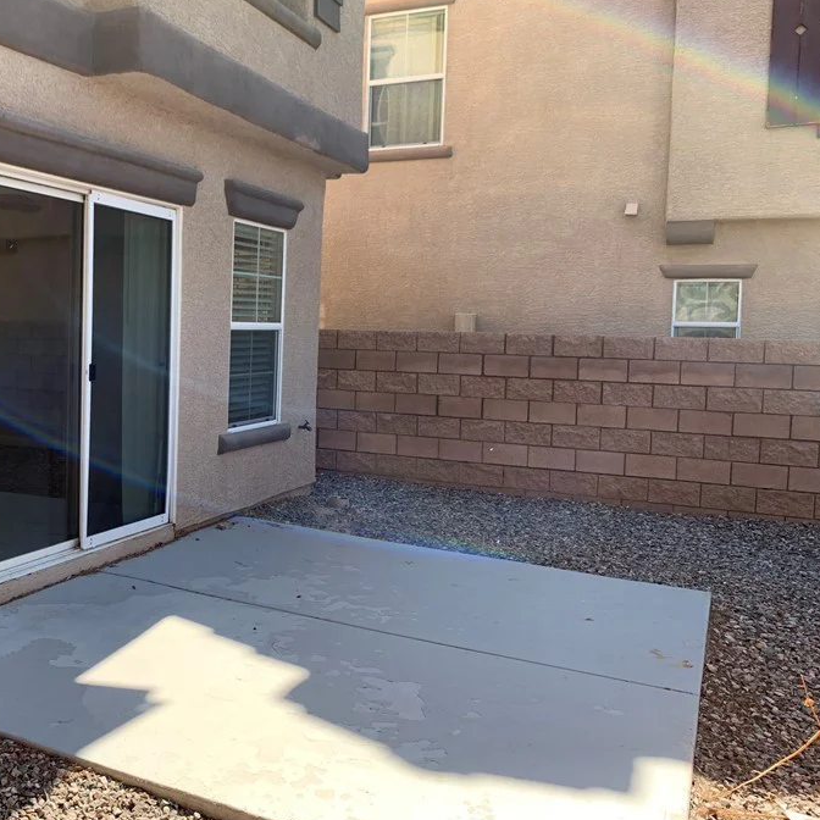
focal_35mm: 35
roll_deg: -1.3
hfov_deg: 45.6
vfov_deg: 47.2
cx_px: 204
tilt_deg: -4.9
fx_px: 938
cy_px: 376
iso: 25
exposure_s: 1/360
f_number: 1.8
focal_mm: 4.25
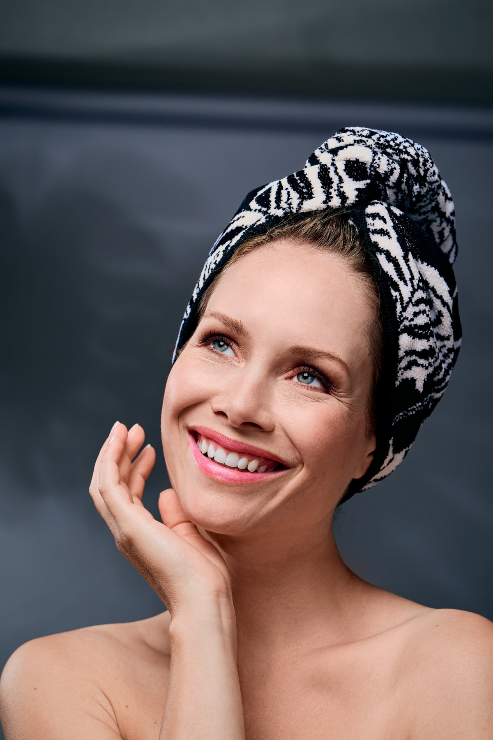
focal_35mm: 105
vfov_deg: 19.5
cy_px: 370
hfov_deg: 13.0
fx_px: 2157
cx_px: 246
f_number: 8
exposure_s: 1/100
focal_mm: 105
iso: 100
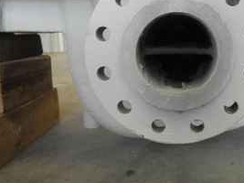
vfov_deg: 34.1
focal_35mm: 42
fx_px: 296
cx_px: 182
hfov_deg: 43.4
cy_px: 68
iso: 100
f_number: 3
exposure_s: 1/30
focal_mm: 5
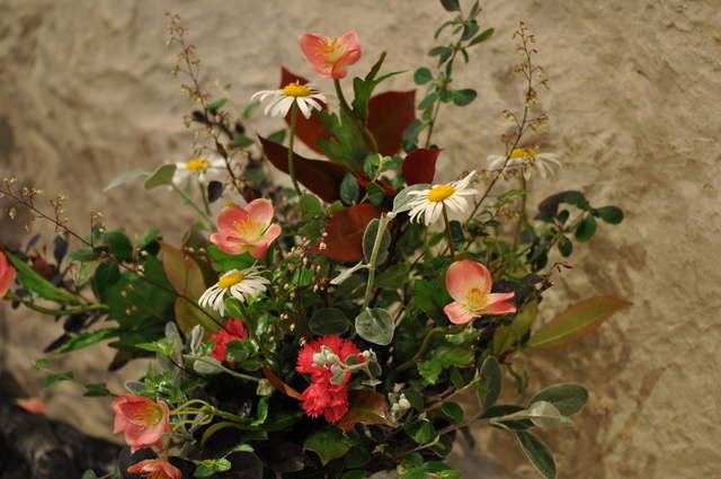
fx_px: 3150
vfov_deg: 8.7
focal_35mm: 158
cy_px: 240
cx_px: 360
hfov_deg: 13.1
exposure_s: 1/2.5
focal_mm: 105
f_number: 3
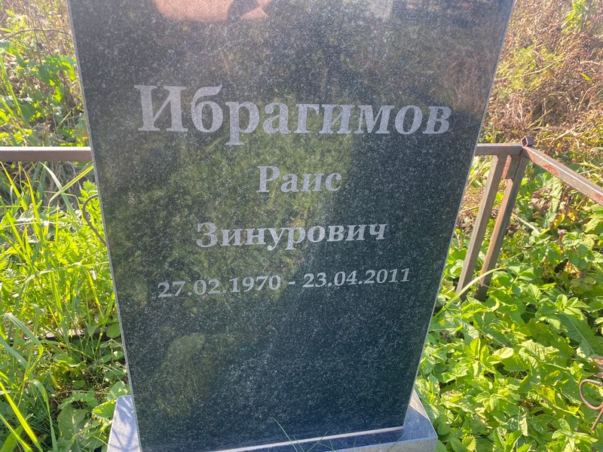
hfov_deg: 67.3
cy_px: 226
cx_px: 302
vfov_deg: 53.1
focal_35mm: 26
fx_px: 453
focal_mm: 4.25
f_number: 1.8
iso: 32
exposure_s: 1/181
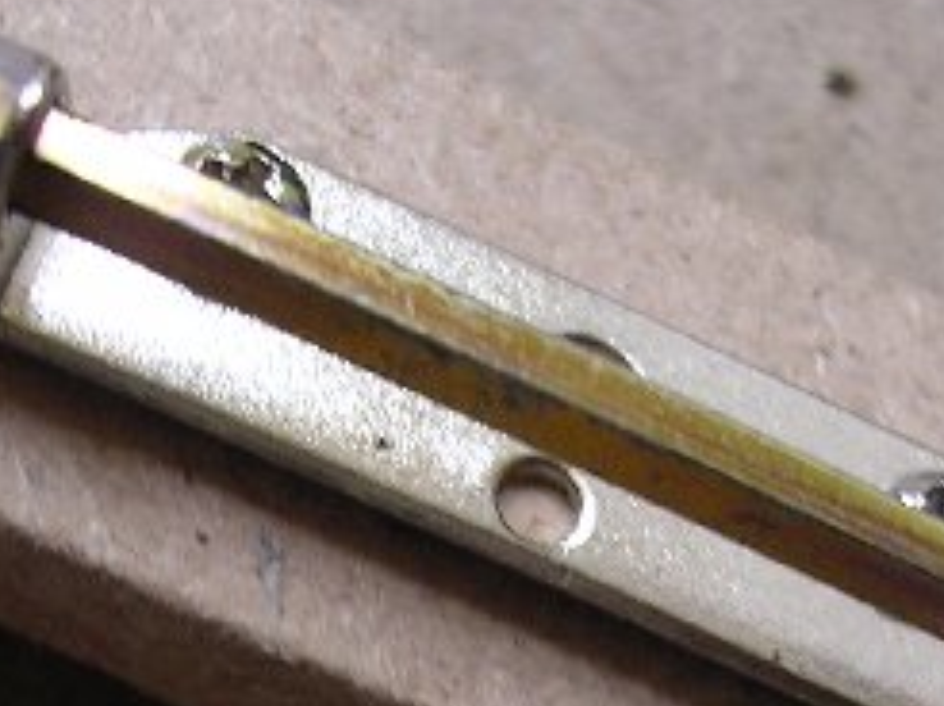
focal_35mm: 99
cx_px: 353
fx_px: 2697
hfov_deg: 19.8
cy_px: 798
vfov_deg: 14.5
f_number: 2.8
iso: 100
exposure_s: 1/8.9
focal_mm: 5.8
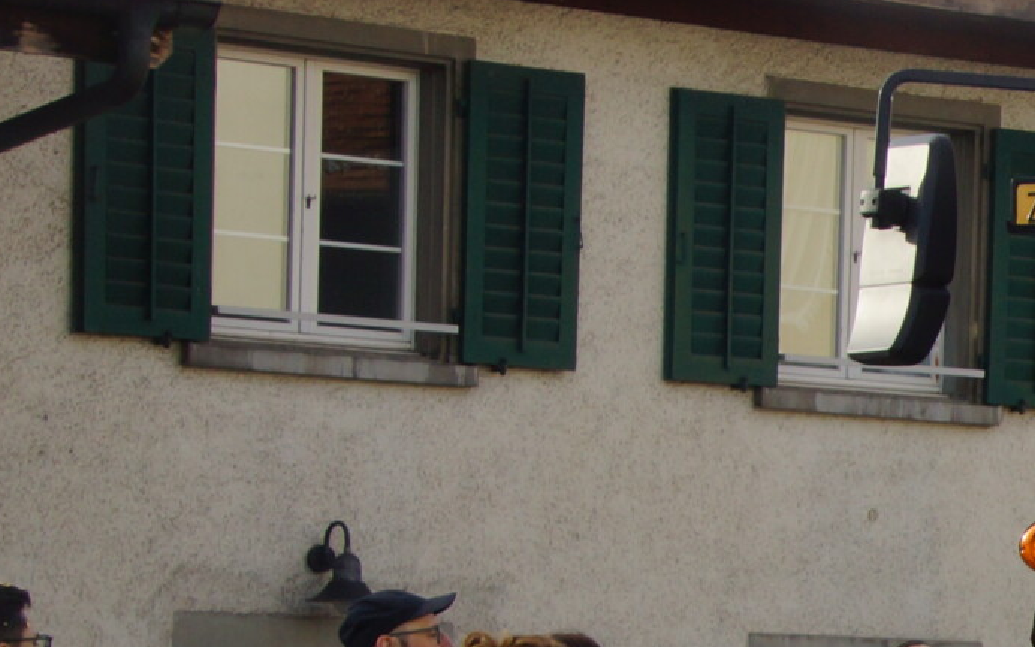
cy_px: 624
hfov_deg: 10.1
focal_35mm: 198
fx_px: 5584
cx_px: 1705
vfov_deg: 6.6
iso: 100
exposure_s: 1/100
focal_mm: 35
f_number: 13
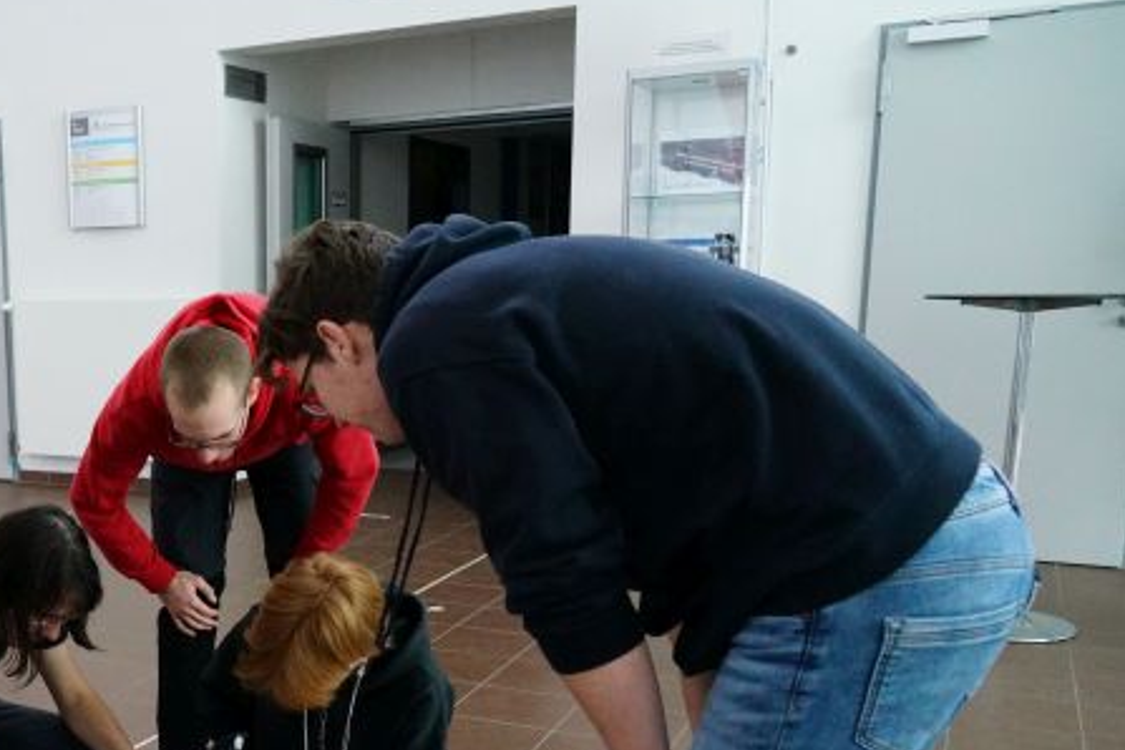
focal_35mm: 43
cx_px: 169
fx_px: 1344
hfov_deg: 42.6
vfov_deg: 30.7
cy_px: 556
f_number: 5.6
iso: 12800
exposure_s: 1/320
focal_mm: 24
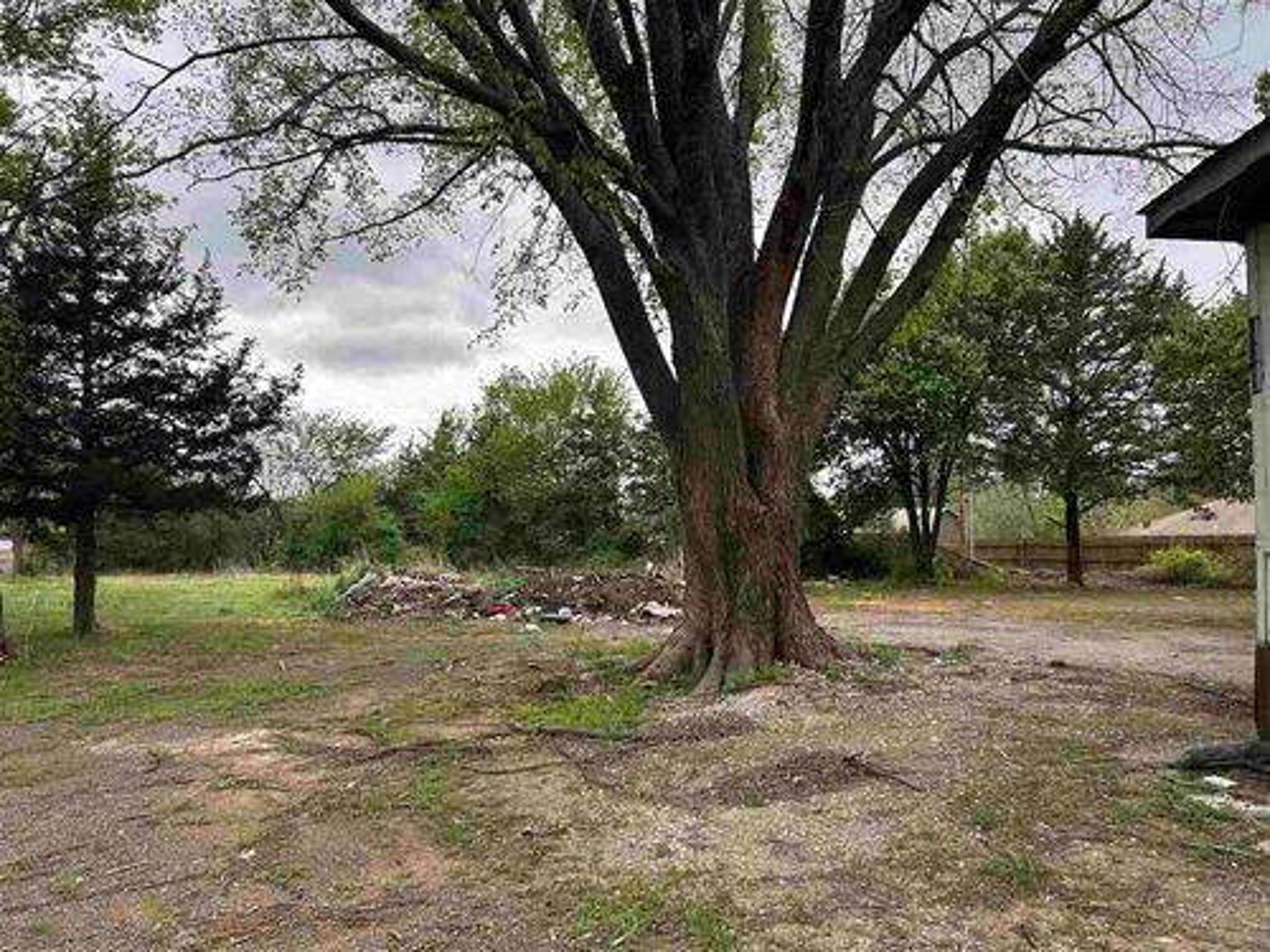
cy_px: 476
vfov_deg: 53.1
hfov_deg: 67.3
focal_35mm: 26
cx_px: 635
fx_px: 954
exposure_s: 1/1000
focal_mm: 5.7
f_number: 1.5
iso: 50
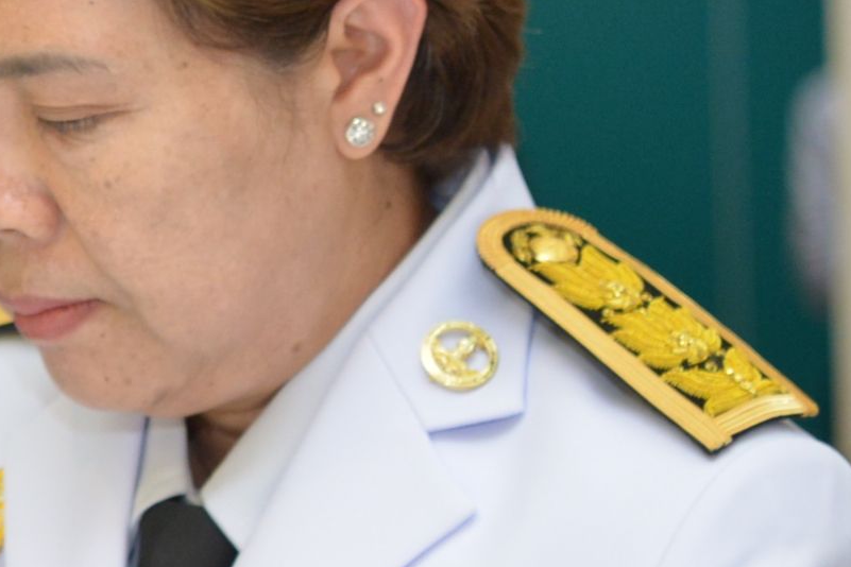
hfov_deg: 8.3
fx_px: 5649
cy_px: 470
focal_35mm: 239
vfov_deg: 5.7
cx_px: -591
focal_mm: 52
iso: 1600
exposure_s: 1/180
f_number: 2.8
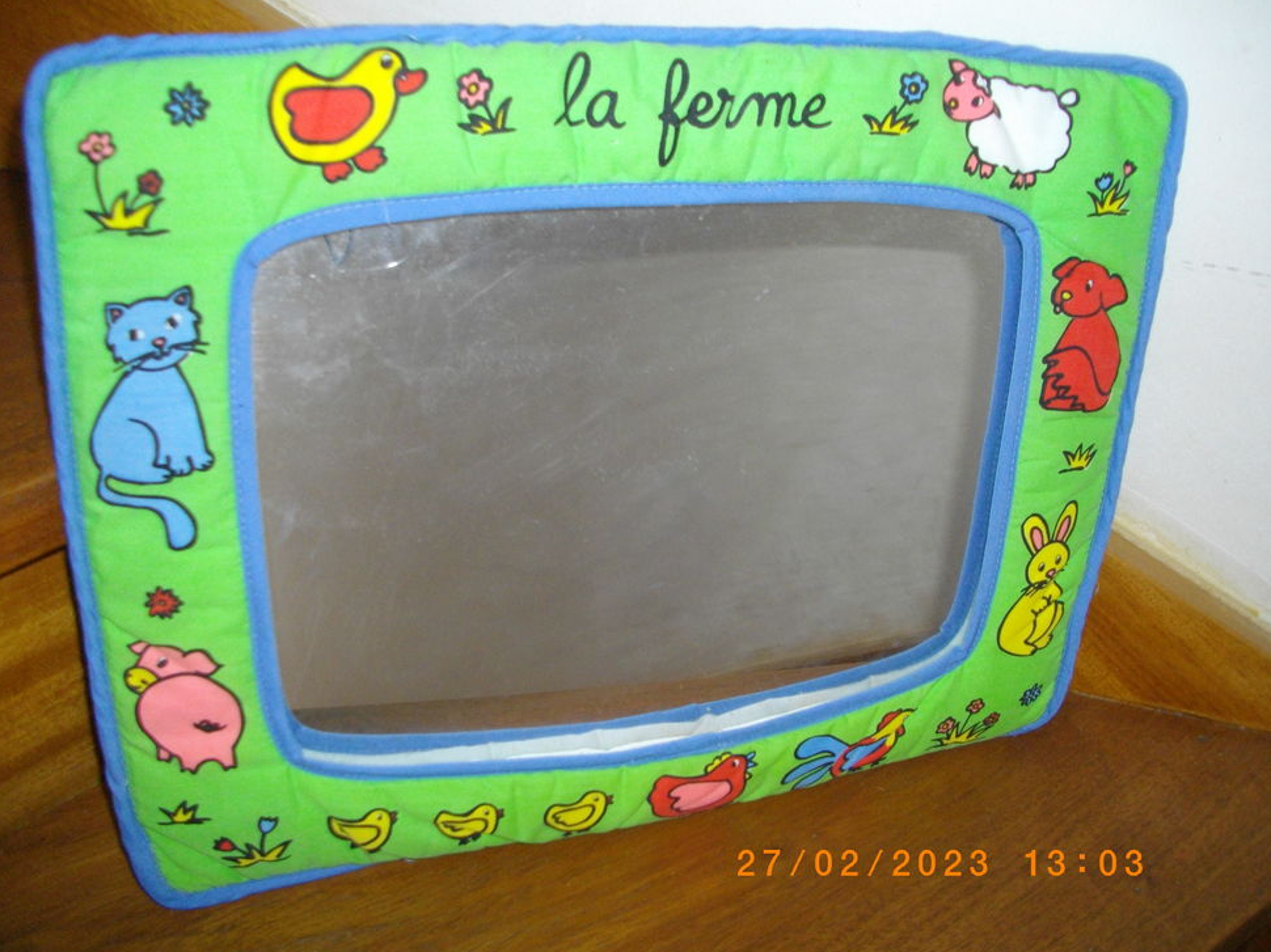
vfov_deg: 42.9
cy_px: 478
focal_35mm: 33
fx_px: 1211
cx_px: 622
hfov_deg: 55.4
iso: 200
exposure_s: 1/50
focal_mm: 5.7
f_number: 2.9
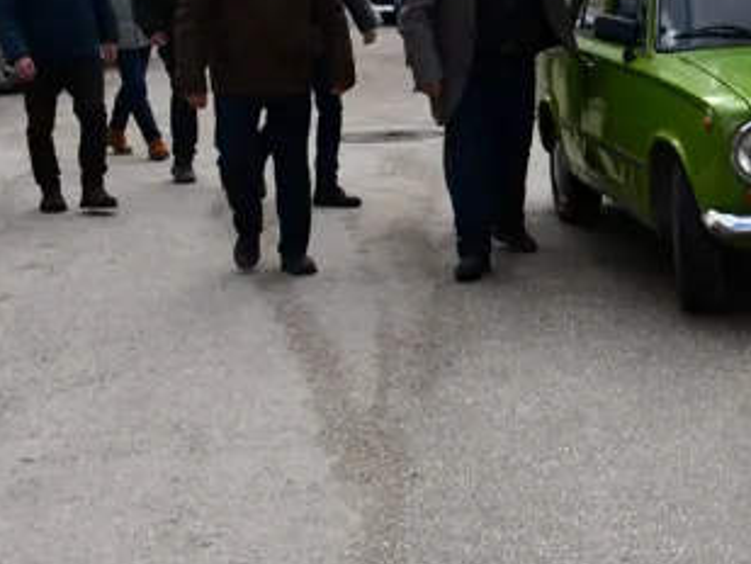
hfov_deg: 19.7
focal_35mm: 93
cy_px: 12
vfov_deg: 15.6
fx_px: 2018
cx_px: 928
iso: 110
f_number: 8
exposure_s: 1/250
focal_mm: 23
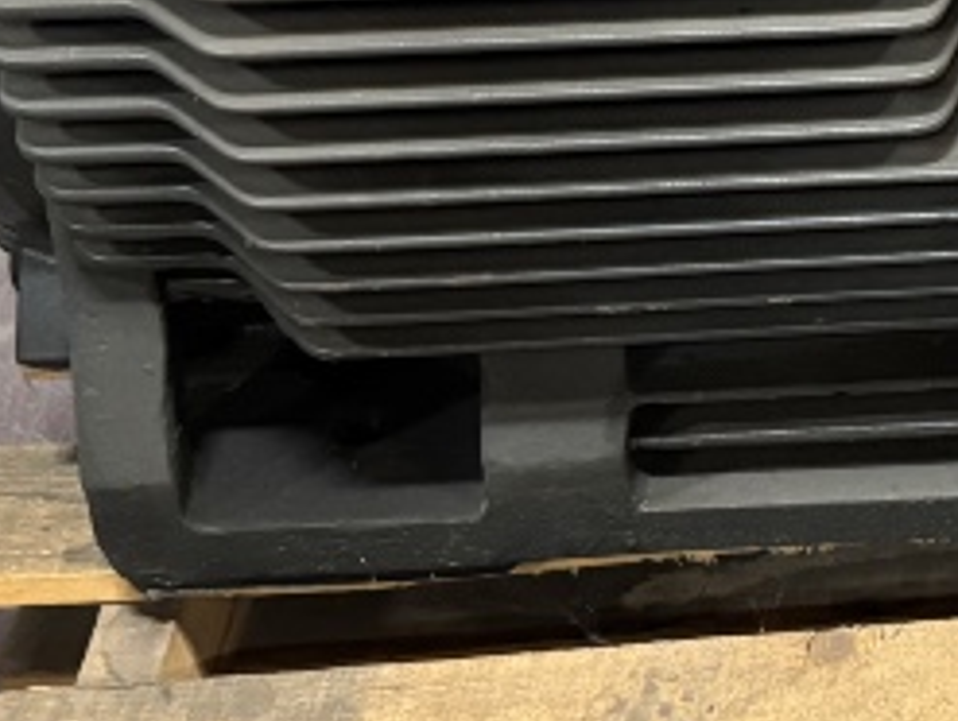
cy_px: -174
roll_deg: +0.3
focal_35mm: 97
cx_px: 1210
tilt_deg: -29.9
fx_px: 2688
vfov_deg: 14.7
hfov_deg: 18.9
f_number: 1.78
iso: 640
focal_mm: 6.76
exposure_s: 1/60
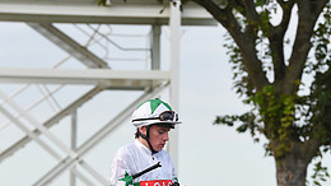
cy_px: 280
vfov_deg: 4.7
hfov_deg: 8.5
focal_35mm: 254
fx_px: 2228
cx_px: 149
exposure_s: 1/1600
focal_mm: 140
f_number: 5
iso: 500
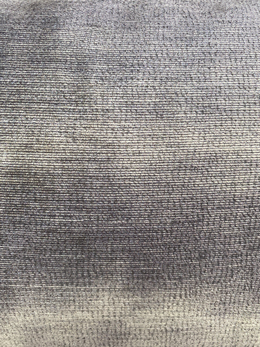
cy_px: 174
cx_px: 130
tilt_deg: -19.9
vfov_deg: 67.3
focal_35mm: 26
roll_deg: -3.5
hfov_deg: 53.1
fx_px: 260
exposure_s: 1/121
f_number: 1.8
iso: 100
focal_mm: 4.25
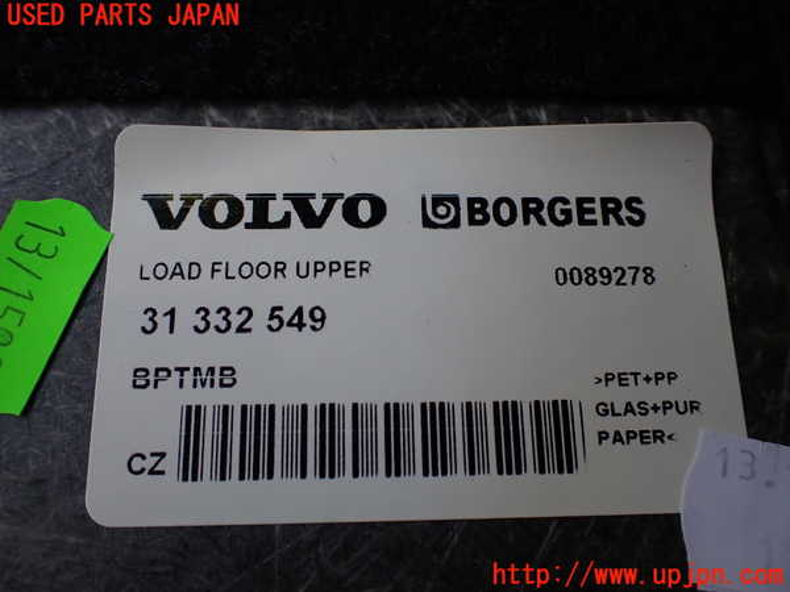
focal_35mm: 30
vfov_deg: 46.8
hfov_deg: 60.0
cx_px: 395
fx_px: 685
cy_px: 296
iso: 100
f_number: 2.3
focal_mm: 5.4
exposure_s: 1/160
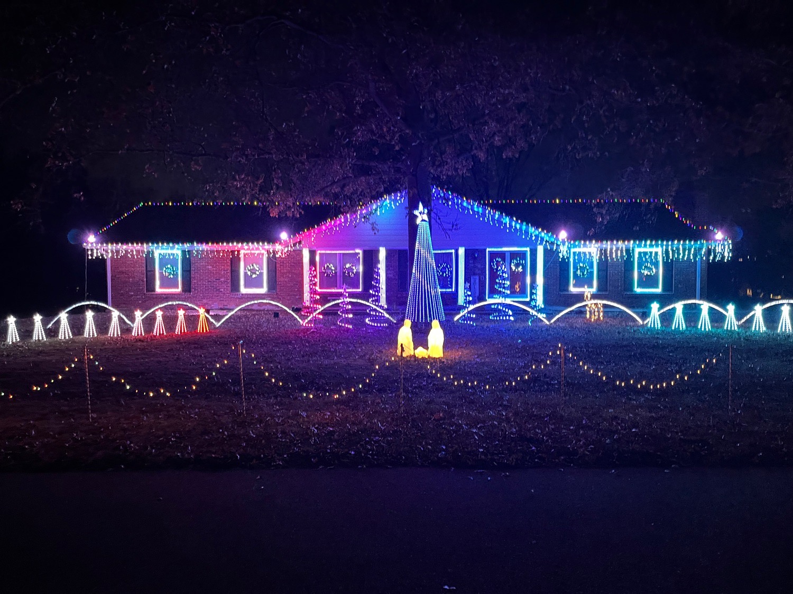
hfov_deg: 67.3
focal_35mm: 26
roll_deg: -0.9
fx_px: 596
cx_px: 396
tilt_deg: -3.3
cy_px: 297
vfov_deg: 53.1
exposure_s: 1/17
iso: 1250
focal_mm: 5.1
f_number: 1.6
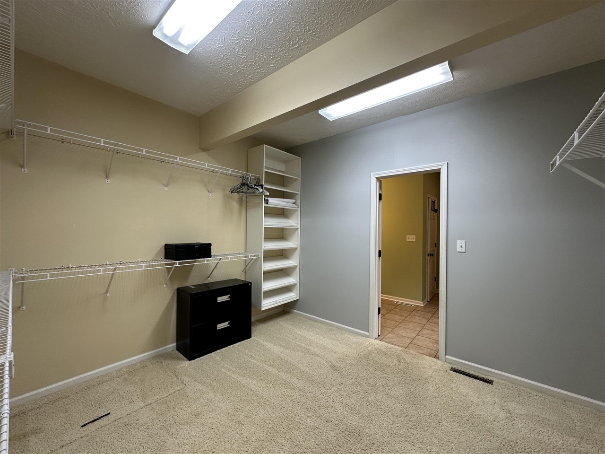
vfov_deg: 85.7
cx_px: 302
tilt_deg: +0.4
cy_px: 227
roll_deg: -1.0
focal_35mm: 14
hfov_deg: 102.1
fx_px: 245
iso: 160
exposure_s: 1/120
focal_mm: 2.22
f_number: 2.2
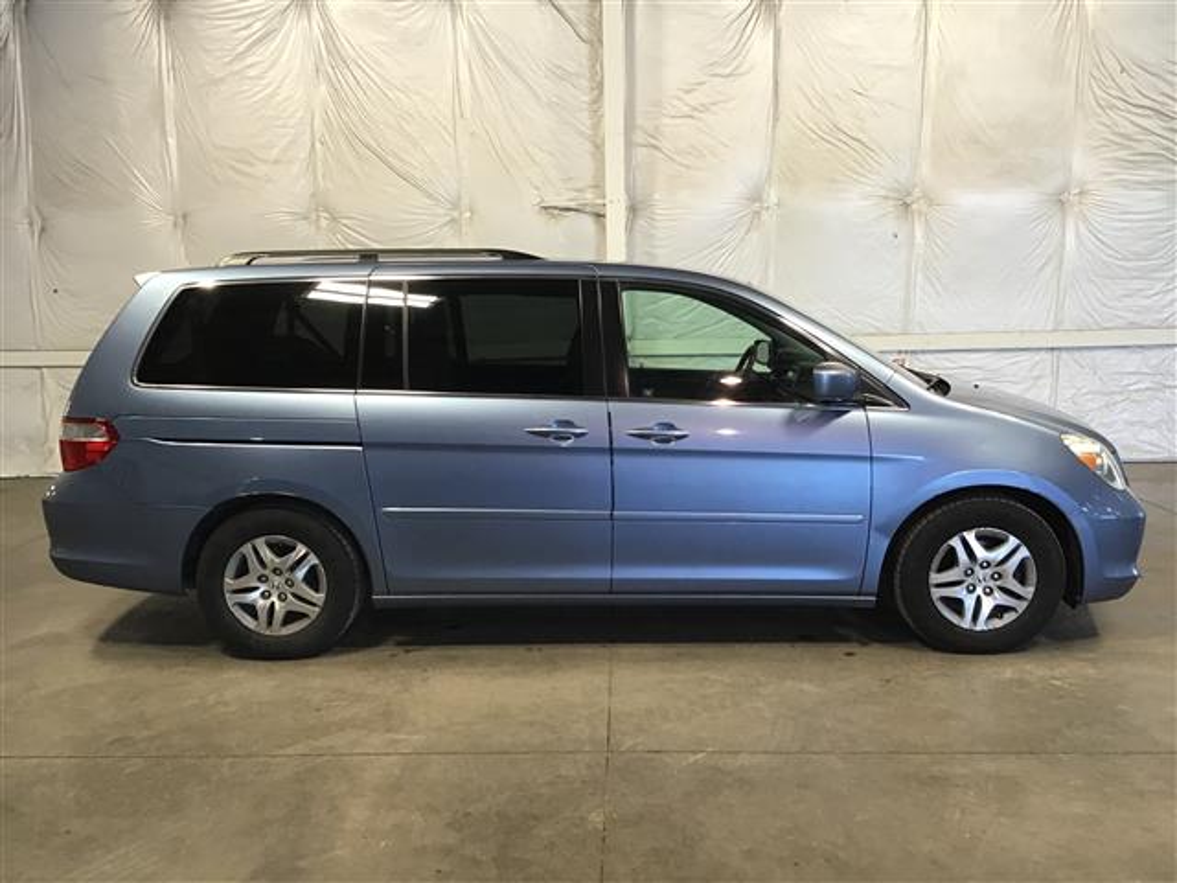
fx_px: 1054
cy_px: 442
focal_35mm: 31
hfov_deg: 58.4
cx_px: 588
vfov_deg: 45.4
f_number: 2.4
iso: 64
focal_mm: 3.3
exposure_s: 1/30
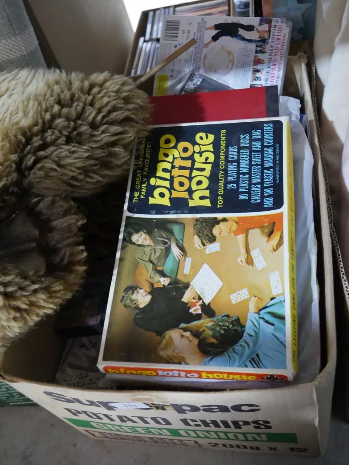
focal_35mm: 34
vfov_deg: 53.9
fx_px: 457
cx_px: 174
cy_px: 232
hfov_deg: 41.8
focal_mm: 17
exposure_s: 1/50
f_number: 4
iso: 3200
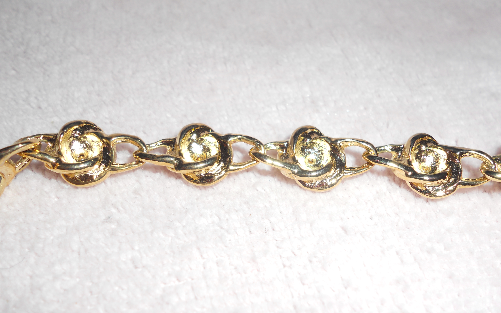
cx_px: 265
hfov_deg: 54.0
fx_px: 492
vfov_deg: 35.3
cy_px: 167
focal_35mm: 36
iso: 80
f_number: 8.8
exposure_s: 1/25
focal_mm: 5.8
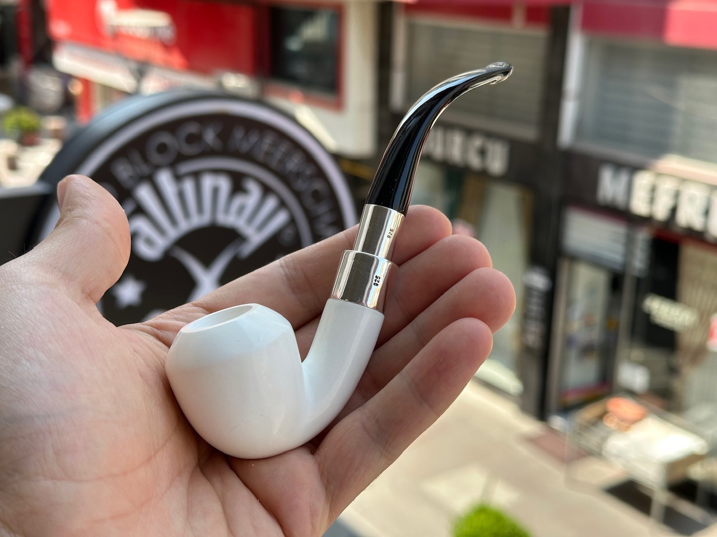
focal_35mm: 48
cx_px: 358
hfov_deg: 39.7
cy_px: 268
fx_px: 994
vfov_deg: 30.3
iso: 64
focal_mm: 6.86
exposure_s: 1/872
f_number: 1.78
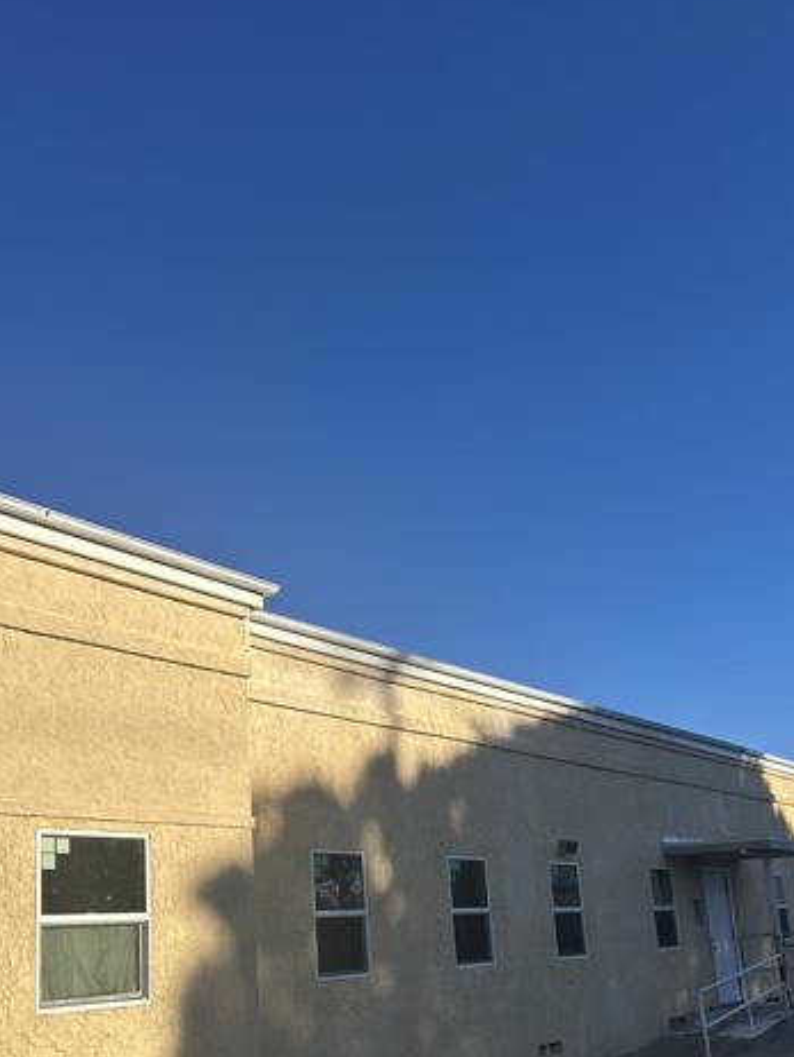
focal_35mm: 36
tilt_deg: +13.6
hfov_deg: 39.7
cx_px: 400
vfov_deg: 50.5
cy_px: 696
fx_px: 1100
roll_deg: +5.1
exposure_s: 1/5076
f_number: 1.5
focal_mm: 5.7
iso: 50
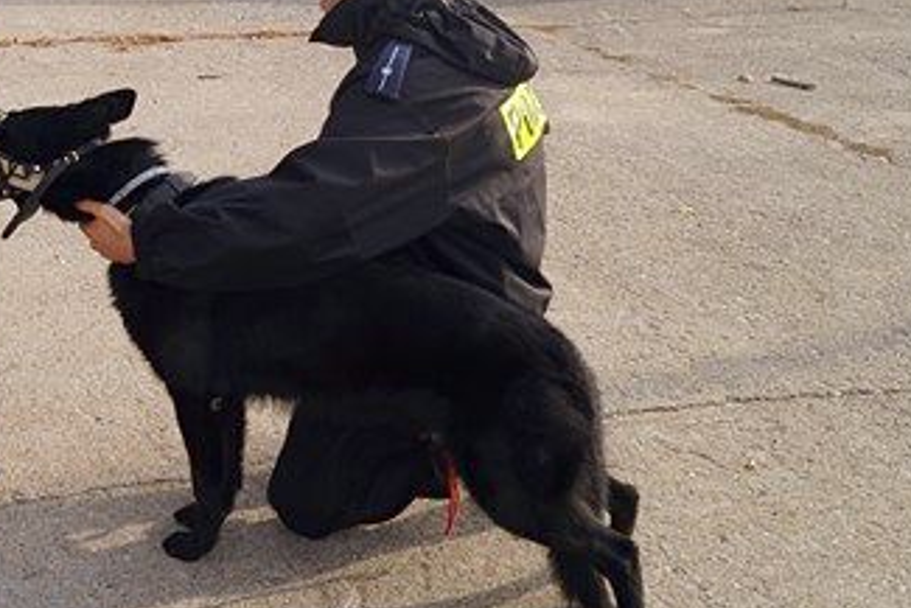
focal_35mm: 59
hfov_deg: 32.3
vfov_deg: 22.5
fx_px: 1494
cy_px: 70
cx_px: 95
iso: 100
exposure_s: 1/160
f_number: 8
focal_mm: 20
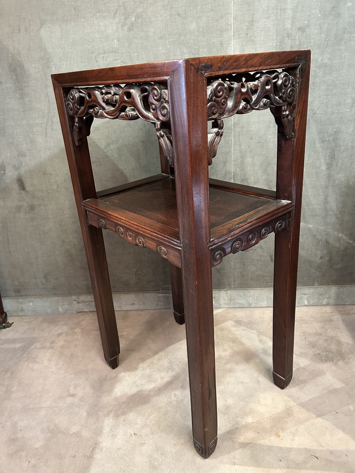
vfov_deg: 67.3
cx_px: 178
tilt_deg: -23.5
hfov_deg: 53.1
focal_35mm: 26
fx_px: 356
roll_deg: +4.2
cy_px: 236
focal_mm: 5.7
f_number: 1.5
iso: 500
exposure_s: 1/50
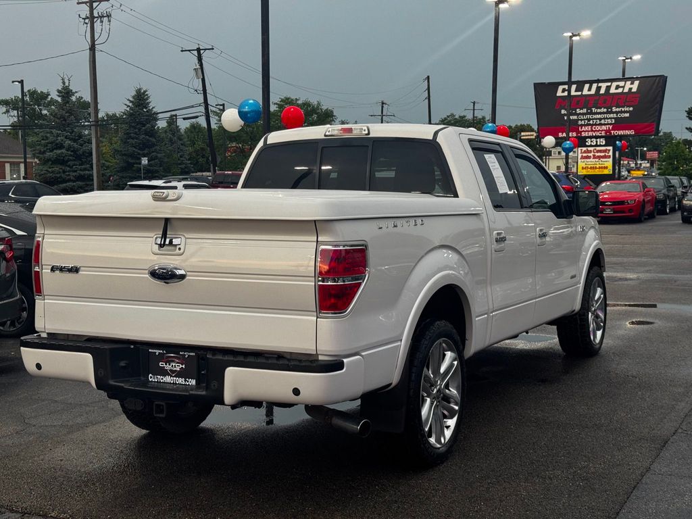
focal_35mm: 48
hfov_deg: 39.7
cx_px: 346
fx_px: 960
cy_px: 260
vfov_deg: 30.3
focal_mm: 6.76
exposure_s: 1/354
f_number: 1.78
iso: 64
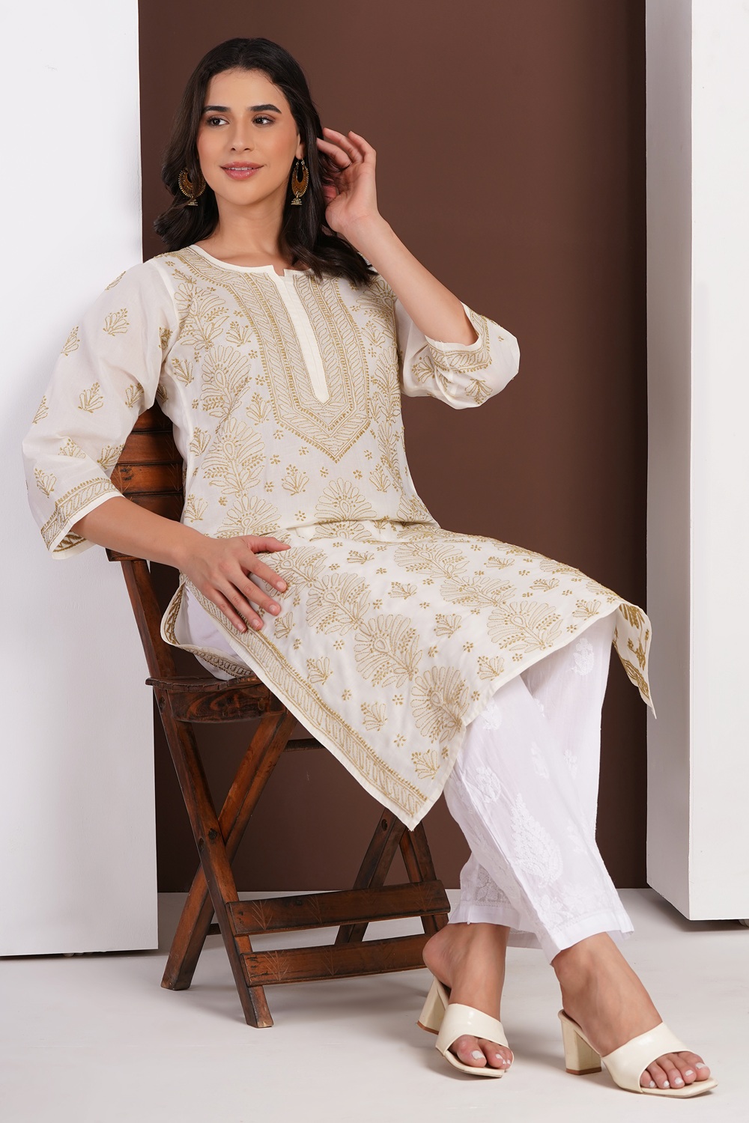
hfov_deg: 14.1
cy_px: 562
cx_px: 374
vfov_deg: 21.0
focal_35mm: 97
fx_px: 3027
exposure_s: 1/125
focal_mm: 97
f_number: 10
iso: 250
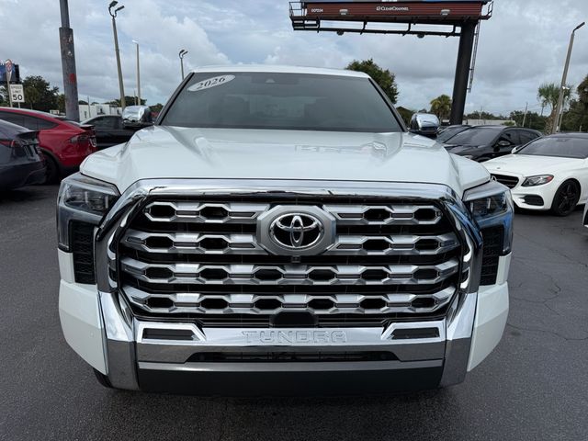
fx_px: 408
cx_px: 294
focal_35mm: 24
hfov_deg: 71.6
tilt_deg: -12.6
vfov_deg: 56.8
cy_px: 220
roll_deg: -2.6
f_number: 1.78
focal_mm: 6.76
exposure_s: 1/4673
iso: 80
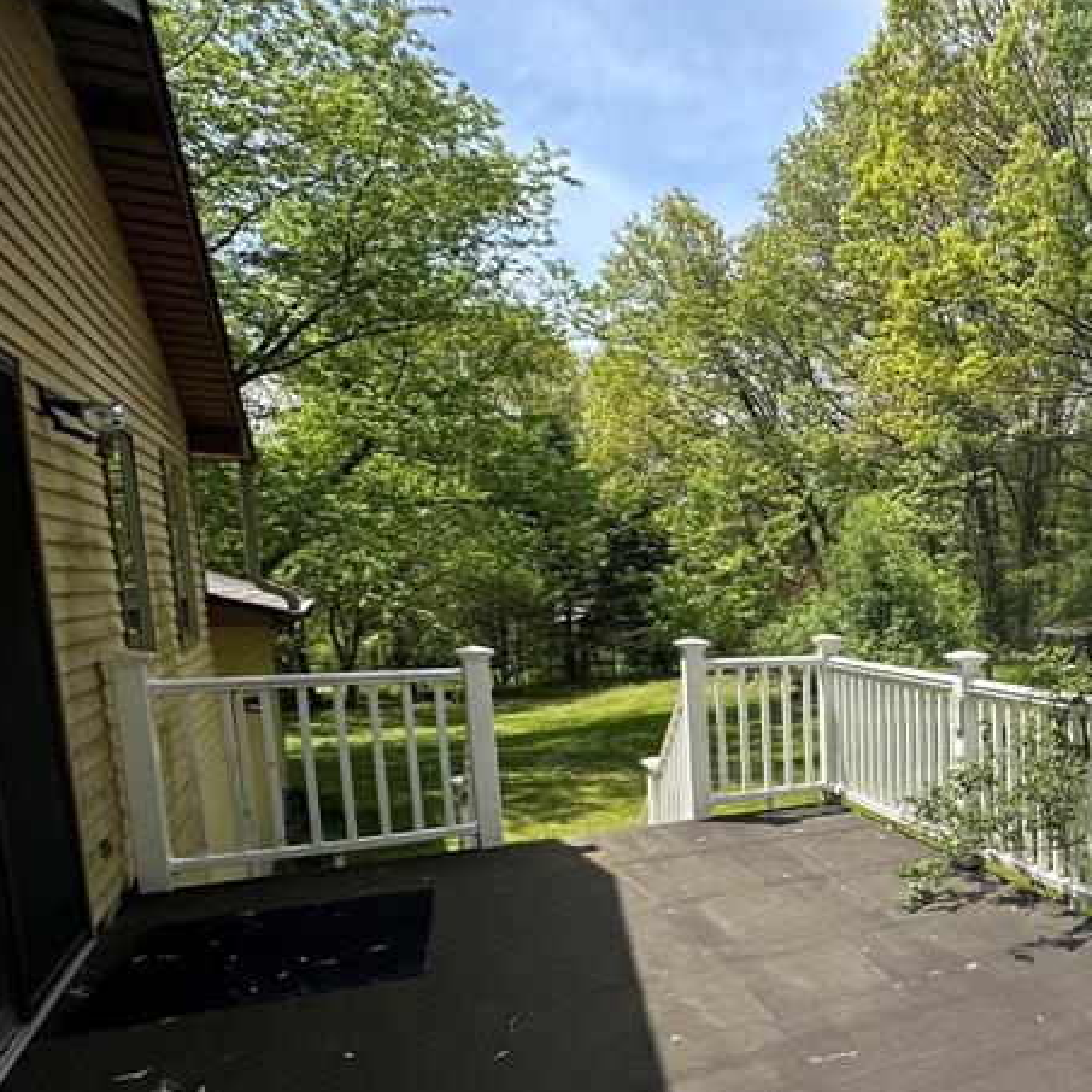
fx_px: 999
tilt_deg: -6.1
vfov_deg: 56.4
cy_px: 704
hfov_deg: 44.4
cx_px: 1188
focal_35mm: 28
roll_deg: +0.1
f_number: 2.2
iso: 40
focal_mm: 2.22
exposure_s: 1/1319
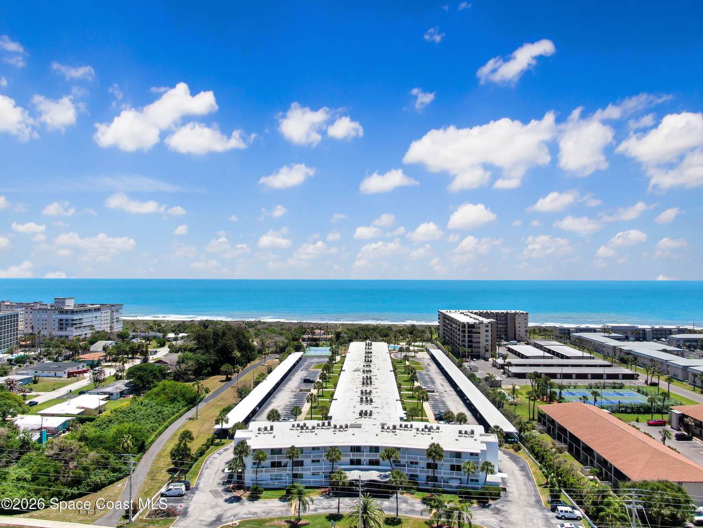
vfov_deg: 56.8
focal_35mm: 24
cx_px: 352
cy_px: 264
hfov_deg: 71.6
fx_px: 487
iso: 100
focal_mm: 4.39
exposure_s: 1/1250
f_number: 2.8
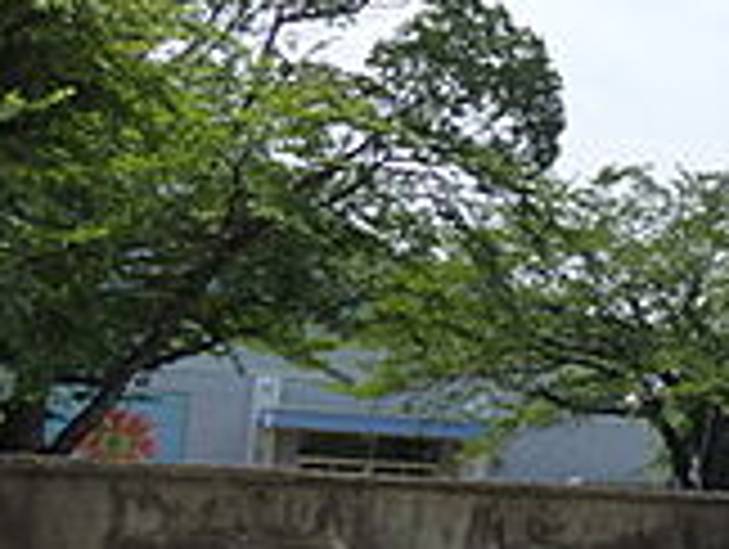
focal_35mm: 70
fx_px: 1476
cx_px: 1094
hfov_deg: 22.7
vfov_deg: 21.1
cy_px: 306
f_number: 3.2
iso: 160
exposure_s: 1/2000
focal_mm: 3.58
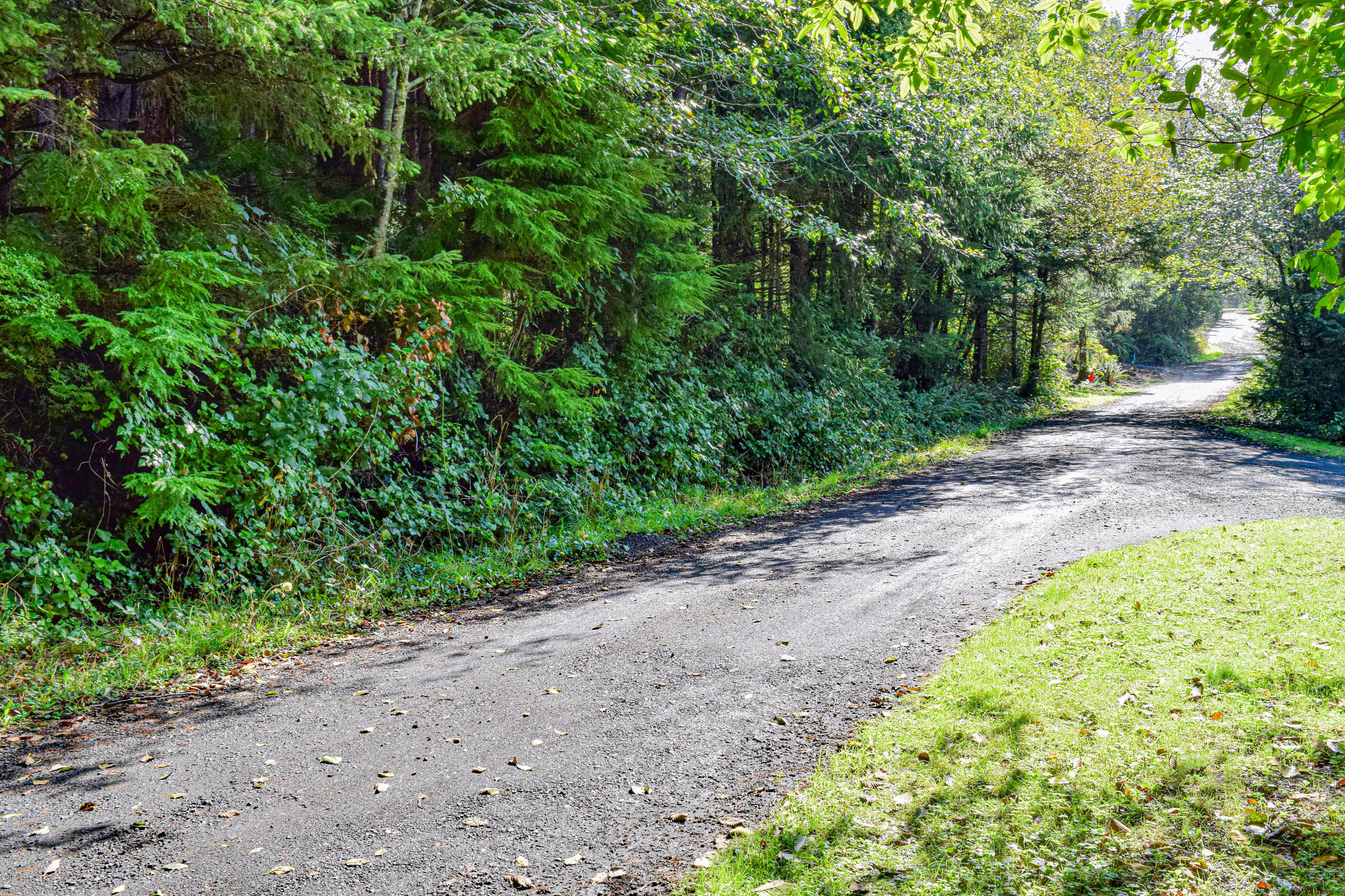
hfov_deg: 58.7
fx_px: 1195
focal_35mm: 32
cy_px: 429
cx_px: 712
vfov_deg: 41.1
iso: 400
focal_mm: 20
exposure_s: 1/200
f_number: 9
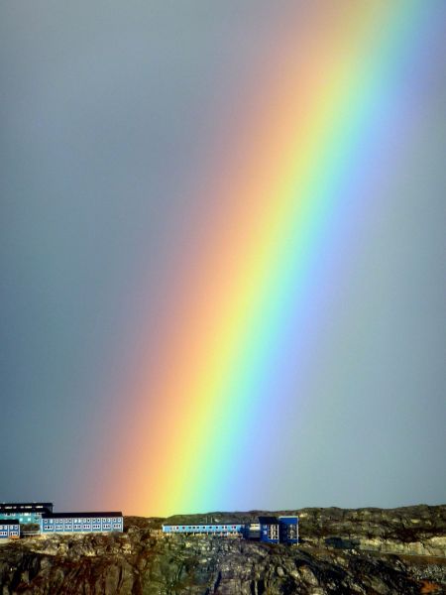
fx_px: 5154
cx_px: 223
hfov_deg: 5.0
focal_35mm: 300
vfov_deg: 6.6
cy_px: 298
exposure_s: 1/500
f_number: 5.6
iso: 80
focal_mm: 49.2
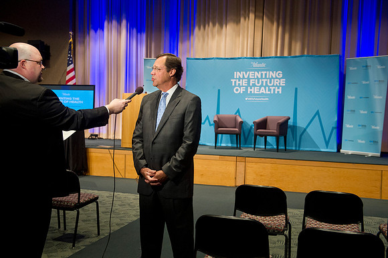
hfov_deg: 50.7
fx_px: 409
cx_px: 194
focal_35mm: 38
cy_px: 129
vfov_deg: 35.0
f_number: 4.5
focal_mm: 38
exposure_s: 1/100
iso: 2500
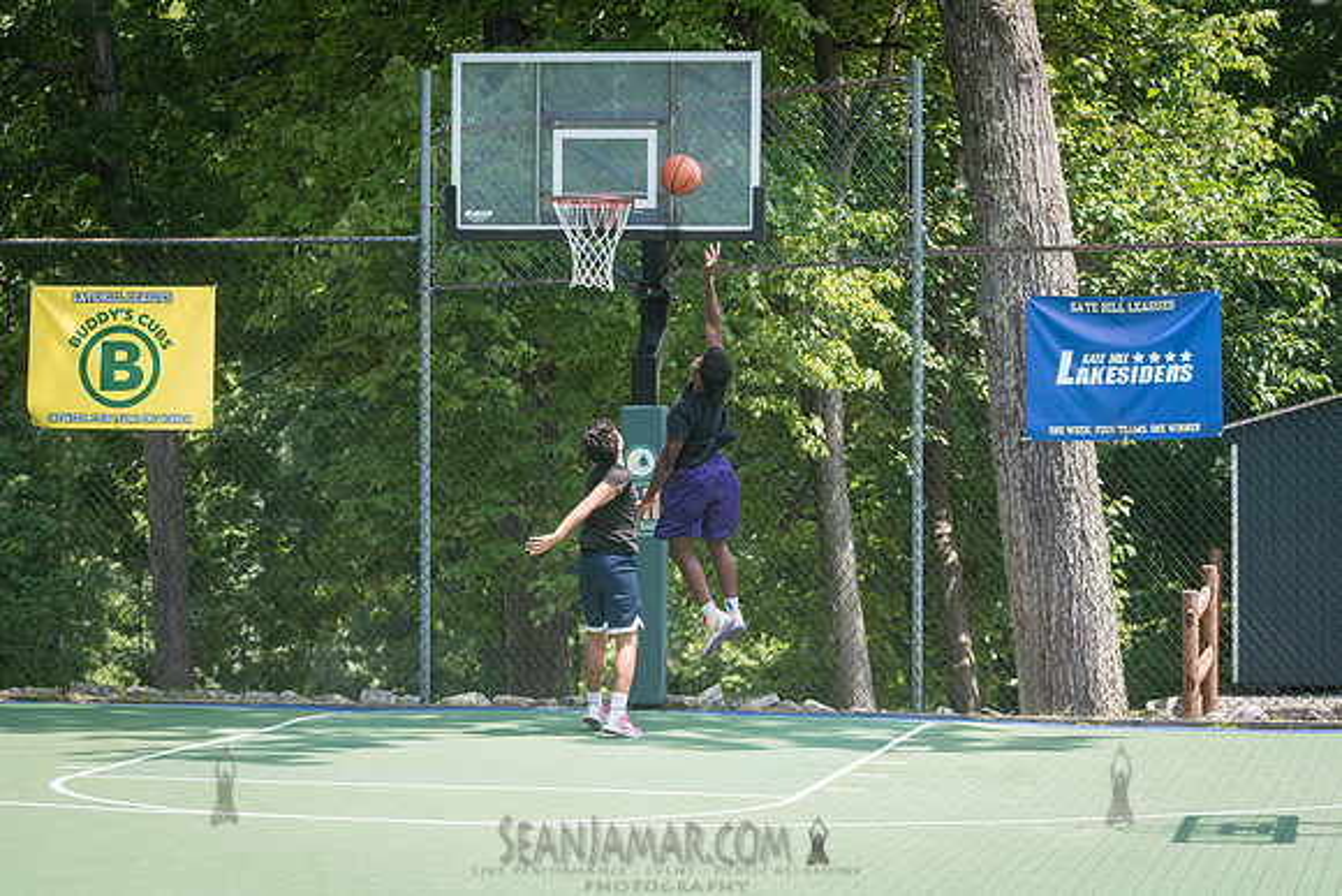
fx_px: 4544
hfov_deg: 16.8
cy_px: 448
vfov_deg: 11.3
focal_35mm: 122
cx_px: 671
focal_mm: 120
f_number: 4
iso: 400
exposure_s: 1/800
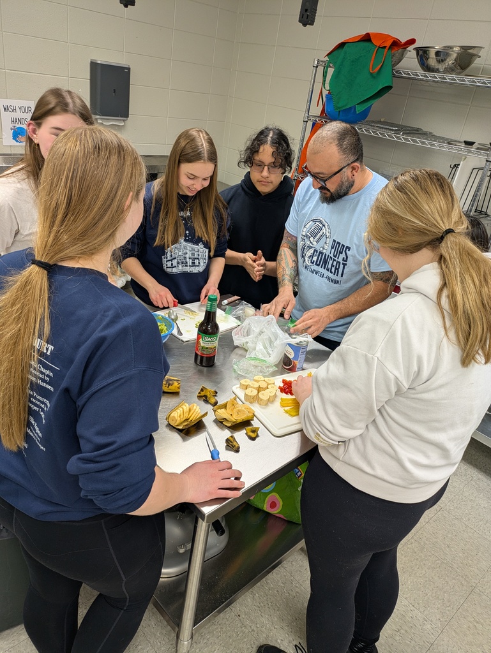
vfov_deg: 69.4
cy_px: 326
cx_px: 246
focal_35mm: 25
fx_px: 472
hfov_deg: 54.9
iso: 94
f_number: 1.89
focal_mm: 5.43
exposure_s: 1/30
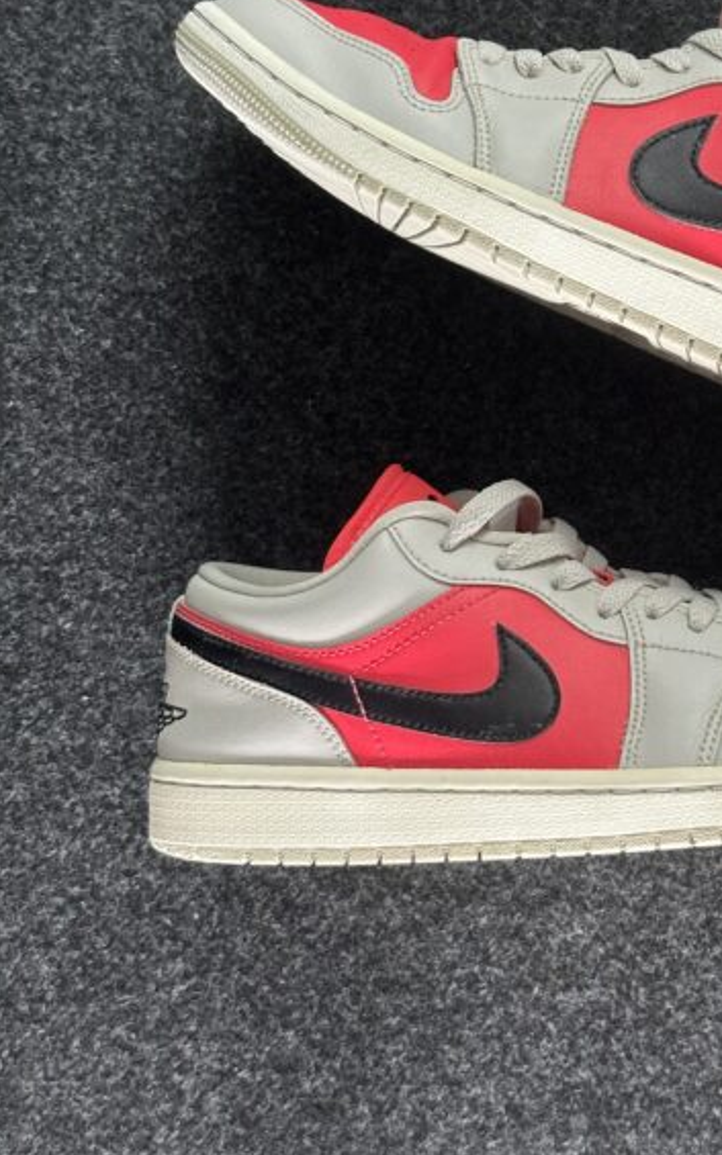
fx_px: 2267
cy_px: 443
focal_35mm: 72
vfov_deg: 28.5
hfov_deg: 17.9
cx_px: 605
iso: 200
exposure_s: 1/50
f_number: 1.78
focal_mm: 6.86
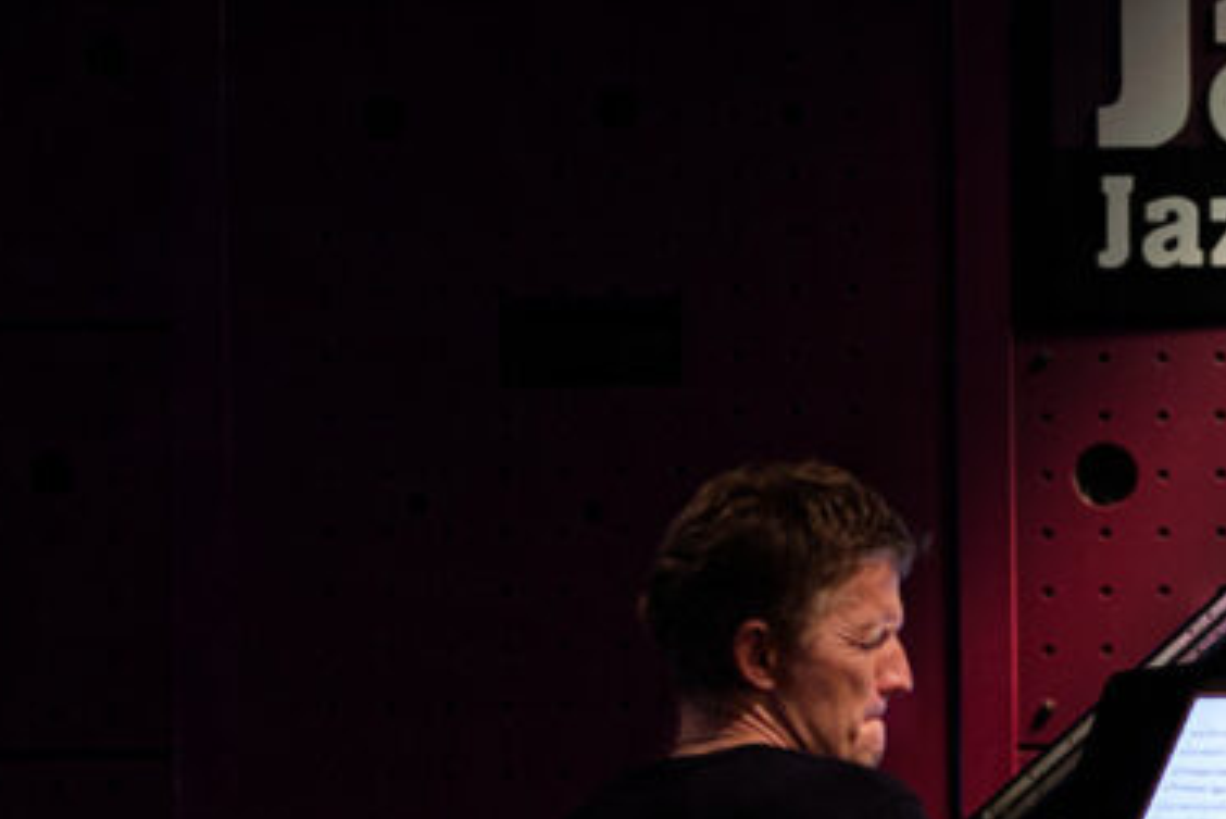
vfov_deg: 5.6
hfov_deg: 8.4
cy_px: 728
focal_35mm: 245
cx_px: 1229
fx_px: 8346
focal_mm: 120
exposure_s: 1/160
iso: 2800
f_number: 2.8
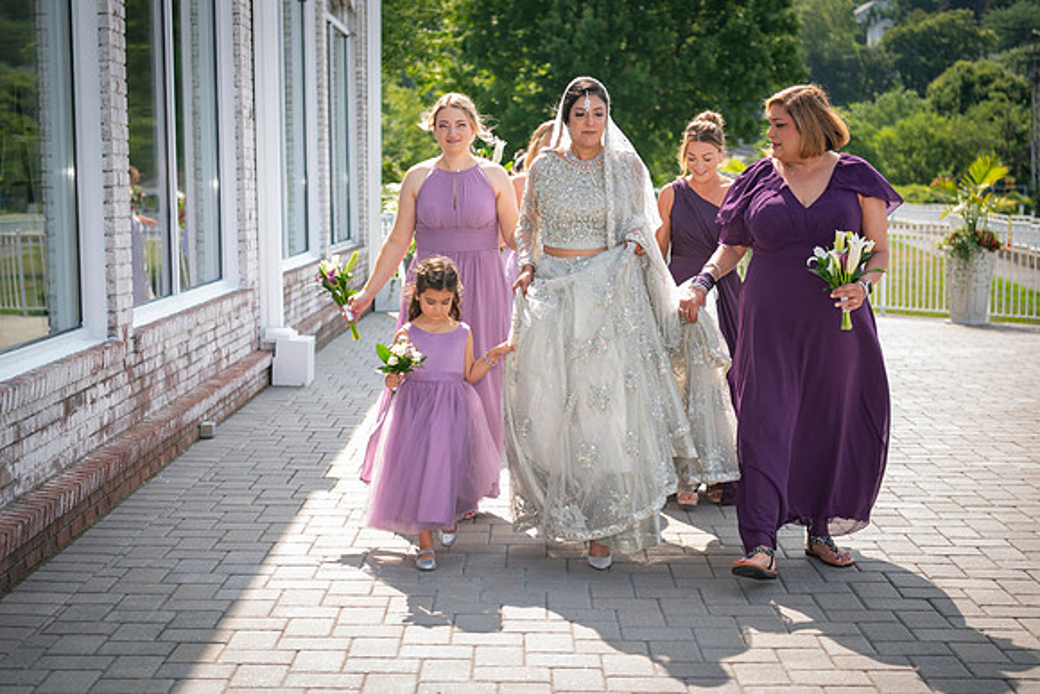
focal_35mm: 56
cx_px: 508
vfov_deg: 24.0
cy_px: 346
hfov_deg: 35.3
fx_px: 1632
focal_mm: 52
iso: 50
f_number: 2.8
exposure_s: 1/320
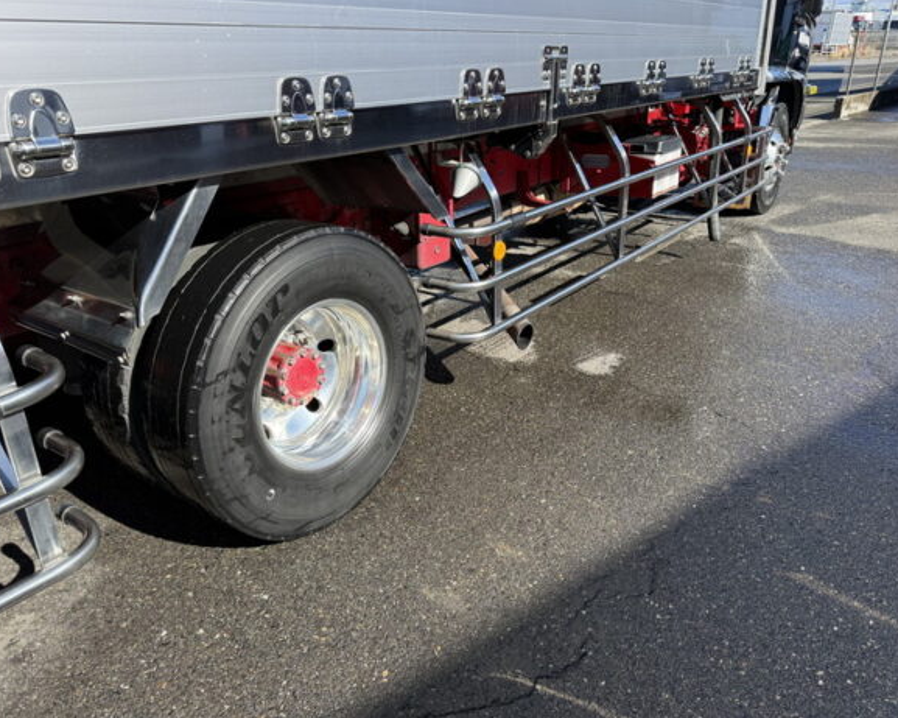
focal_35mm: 26
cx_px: 431
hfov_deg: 66.0
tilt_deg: -19.5
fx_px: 691
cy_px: 346
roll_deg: -1.2
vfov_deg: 54.9
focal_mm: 6.76
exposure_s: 1/1812
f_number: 1.78
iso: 100
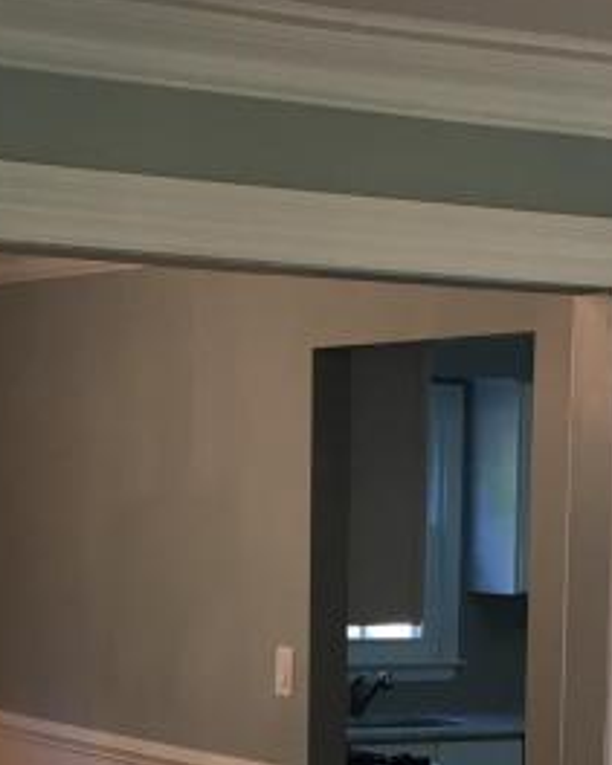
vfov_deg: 16.8
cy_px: 907
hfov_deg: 14.0
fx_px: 2492
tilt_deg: -9.4
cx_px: 374
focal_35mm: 110
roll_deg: -1.3
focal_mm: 4.15
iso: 25
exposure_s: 1/30
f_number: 2.2
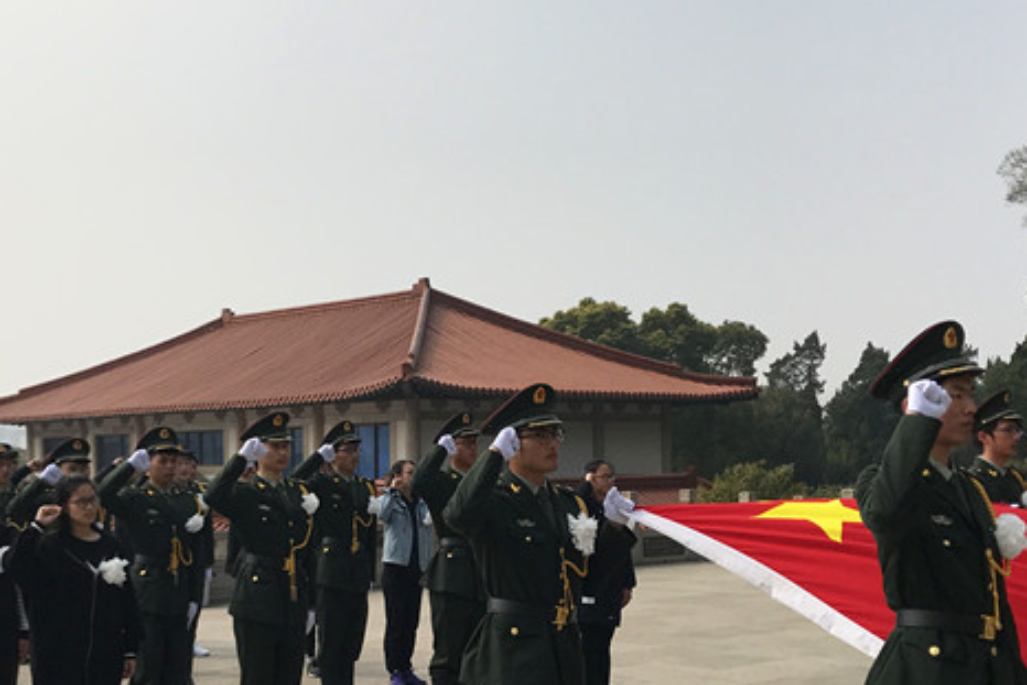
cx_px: 432
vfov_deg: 26.8
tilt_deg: -1.4
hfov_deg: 39.5
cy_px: 478
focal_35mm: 50
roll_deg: +1.3
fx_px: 1427
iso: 20
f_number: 1.8
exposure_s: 1/4566
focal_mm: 3.99
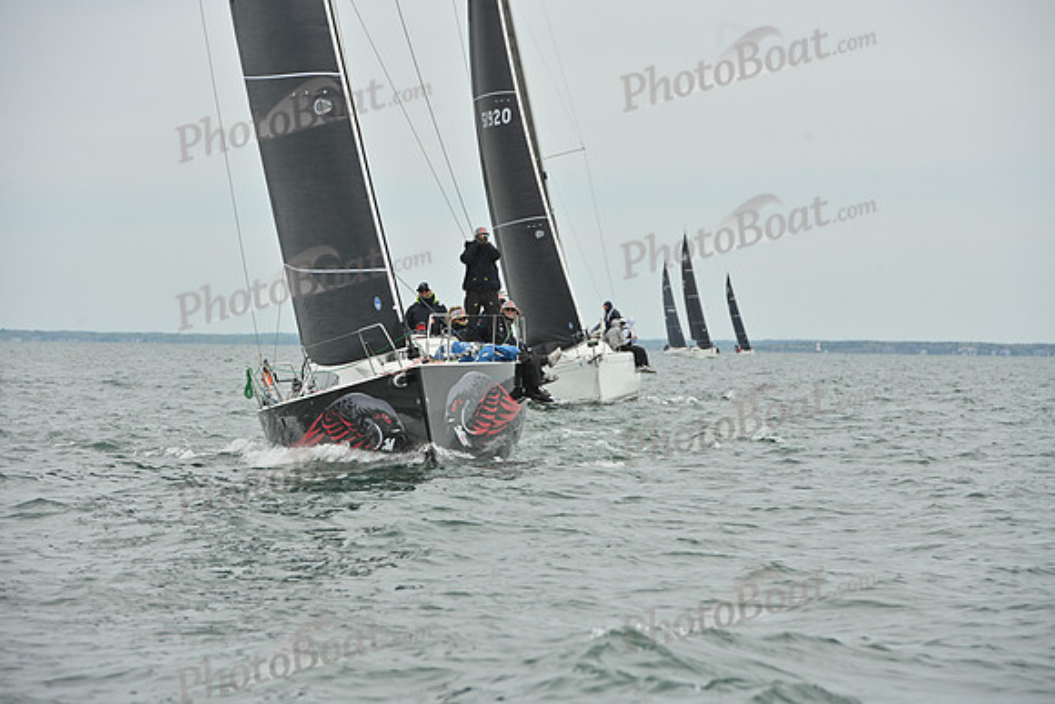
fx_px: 5862
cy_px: 352
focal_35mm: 200
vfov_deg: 6.9
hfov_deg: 10.3
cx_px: 528
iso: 320
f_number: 9
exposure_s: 1/1250
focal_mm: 200
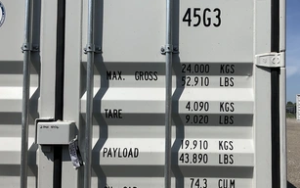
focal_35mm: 40
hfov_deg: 48.8
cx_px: 188
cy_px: 92
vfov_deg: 32.0
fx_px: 327
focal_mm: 3
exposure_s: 1/3788
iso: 25
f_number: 1.8
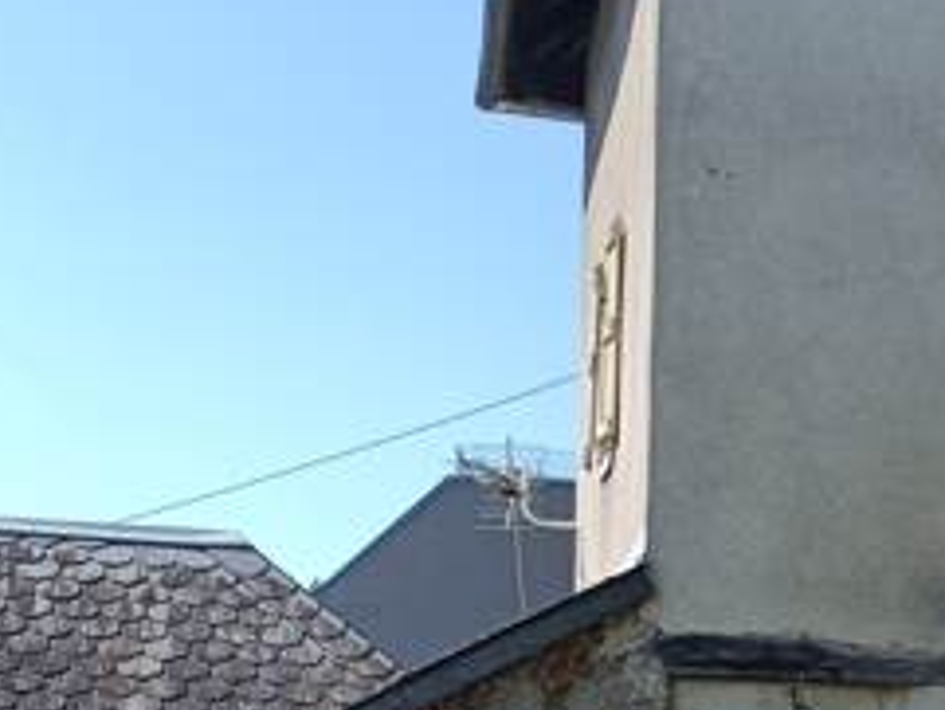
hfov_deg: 20.6
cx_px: 1353
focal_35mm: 83
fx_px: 2267
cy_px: 812
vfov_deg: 17.1
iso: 160
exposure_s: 1/889
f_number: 1.7
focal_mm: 4.7
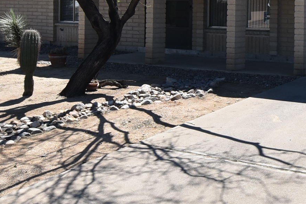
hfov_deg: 35.2
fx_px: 434
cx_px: 306
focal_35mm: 51
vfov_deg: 25.6
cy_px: 15
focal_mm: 10
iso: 200
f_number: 9
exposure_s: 1/320
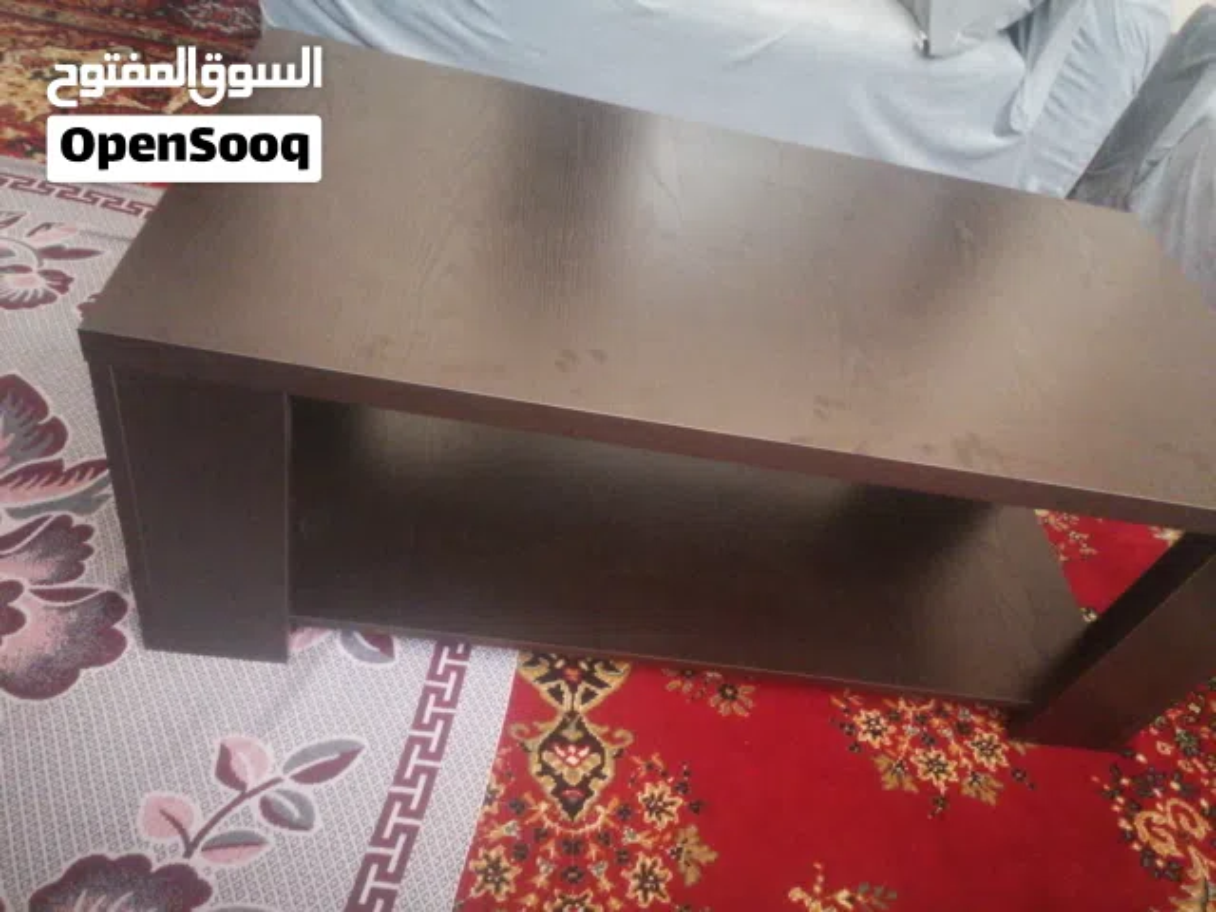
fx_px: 948
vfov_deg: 51.4
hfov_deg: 65.3
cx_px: 608
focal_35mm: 27
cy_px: 456
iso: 2500
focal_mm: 5.3
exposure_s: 1/20
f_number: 1.8
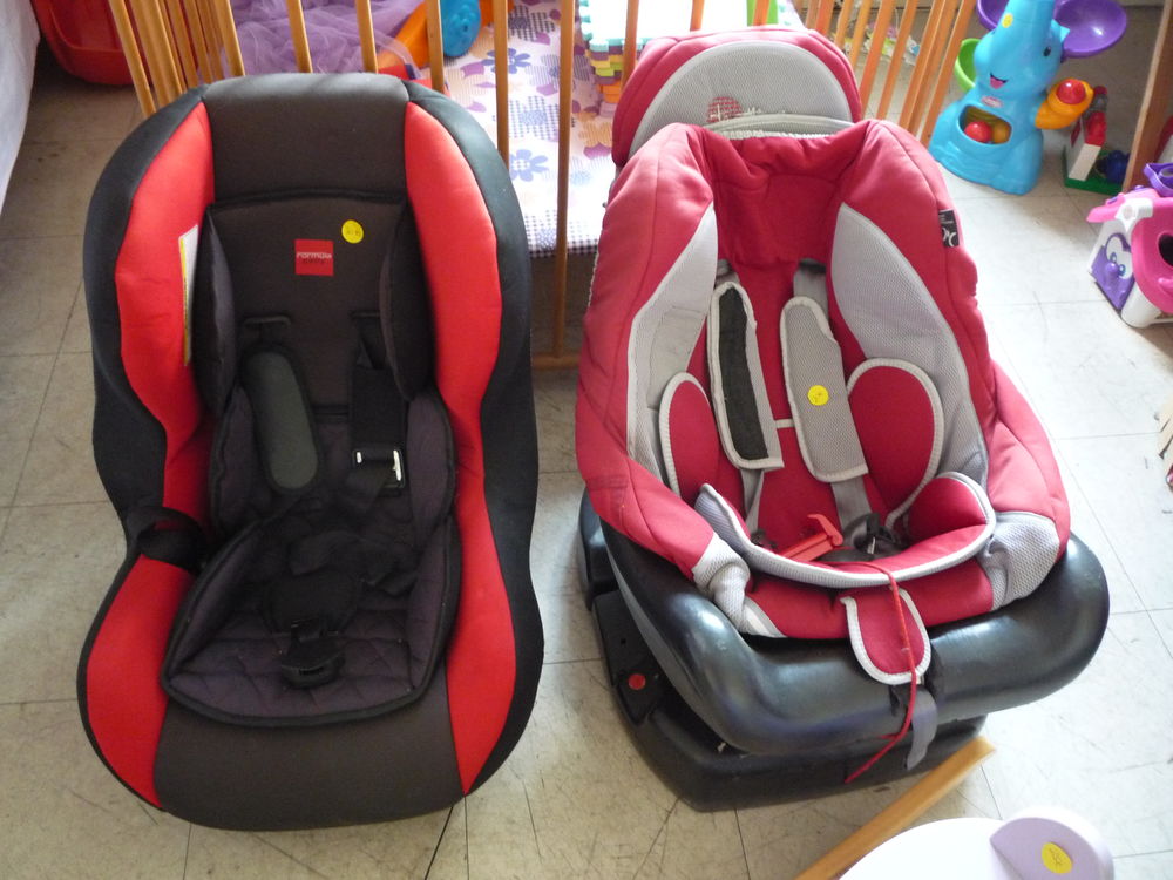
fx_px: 1017
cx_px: 586
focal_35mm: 30
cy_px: 440
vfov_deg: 46.8
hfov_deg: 60.0
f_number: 3.3
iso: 400
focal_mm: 5.2
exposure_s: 1/10
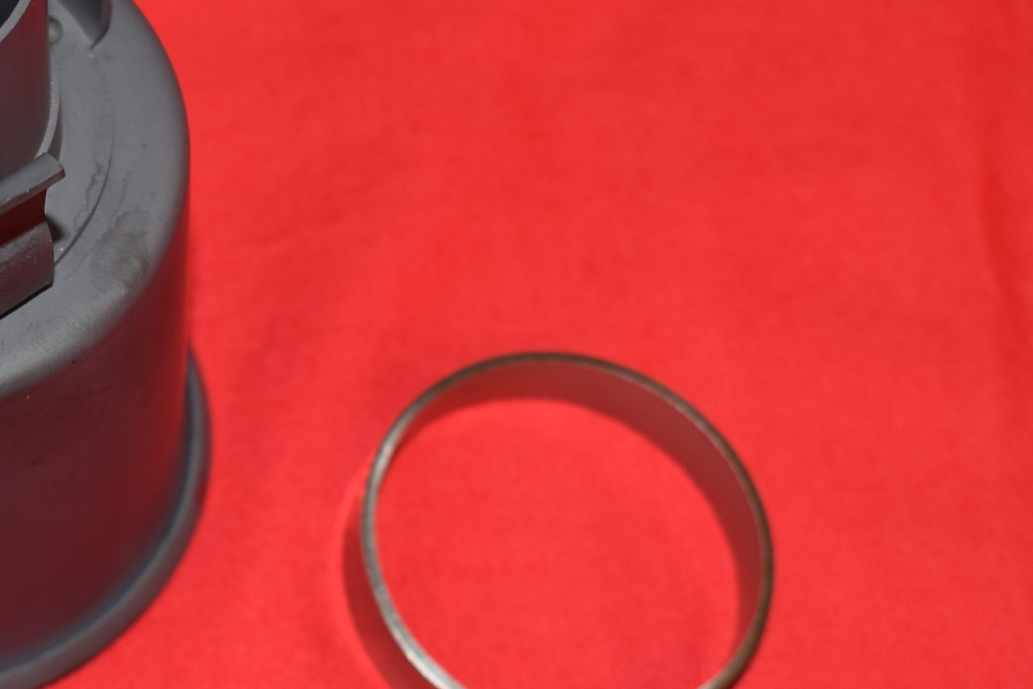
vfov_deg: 11.8
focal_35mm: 116
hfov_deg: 17.4
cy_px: 270
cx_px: 151
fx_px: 3341
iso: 160
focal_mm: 27
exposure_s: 1/25
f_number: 5
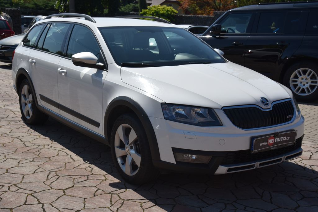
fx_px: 424
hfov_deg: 41.1
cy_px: 106
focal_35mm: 48
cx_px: 159
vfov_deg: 28.1
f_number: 13
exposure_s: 1/640
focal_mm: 48
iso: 500
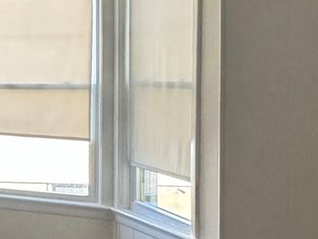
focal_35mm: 72
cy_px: 84
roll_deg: +1.2
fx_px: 662
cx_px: -217
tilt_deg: -0.9
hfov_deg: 20.8
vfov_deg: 20.4
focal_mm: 2.22
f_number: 2.2
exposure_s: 1/120
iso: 250
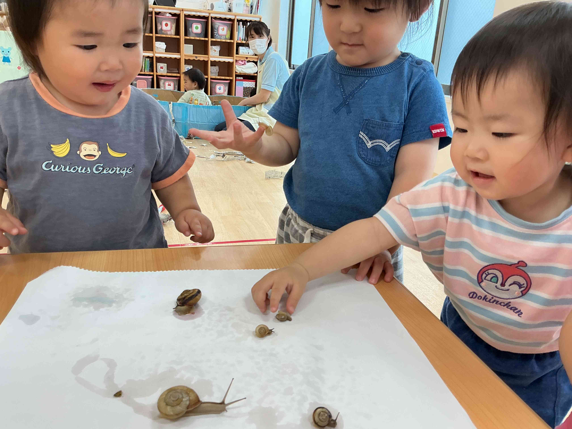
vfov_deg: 48.2
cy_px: 214
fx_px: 479
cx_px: 286
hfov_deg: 61.7
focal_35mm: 29
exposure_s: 1/120
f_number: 1.8
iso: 50
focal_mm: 3
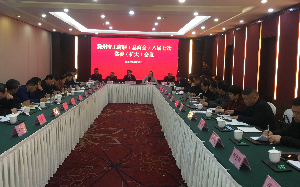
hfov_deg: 58.1
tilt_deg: -4.2
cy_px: 85
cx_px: 139
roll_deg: -1.6
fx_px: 270
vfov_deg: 38.3
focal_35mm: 33
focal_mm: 4.15
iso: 40
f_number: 2.2
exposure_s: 1/17
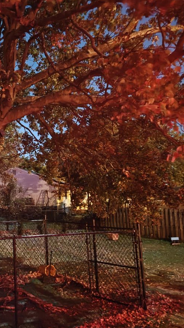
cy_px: 164
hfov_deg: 31.3
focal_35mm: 34
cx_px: -11
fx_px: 295
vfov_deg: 58.0
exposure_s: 1/5
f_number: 1.6
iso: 12800
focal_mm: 6.06
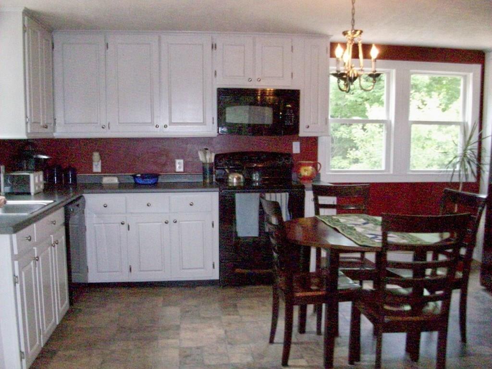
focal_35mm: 34
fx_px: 483
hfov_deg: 54.0
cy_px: 184
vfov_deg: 41.8
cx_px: 246
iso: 800
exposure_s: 1/128
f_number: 2.8
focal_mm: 5.7
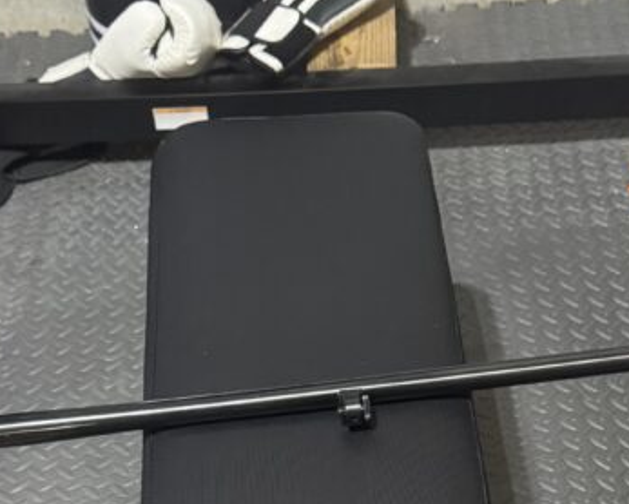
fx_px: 1006
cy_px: 497
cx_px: 332
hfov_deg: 34.7
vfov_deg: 26.7
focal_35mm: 54
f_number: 1.78
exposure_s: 1/40
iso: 1000
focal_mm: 6.76
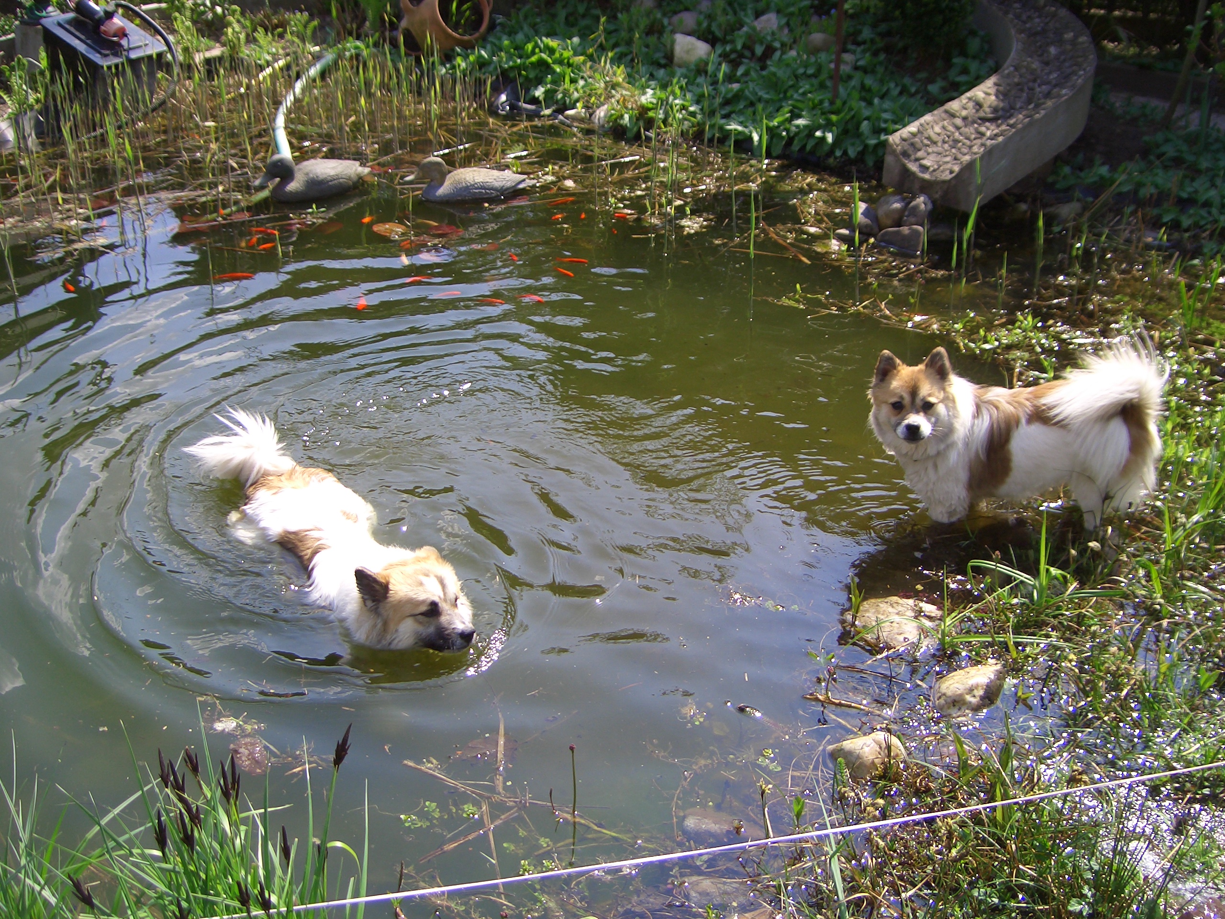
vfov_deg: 36.8
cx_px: 612
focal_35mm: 39
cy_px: 460
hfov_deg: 47.9
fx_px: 1380
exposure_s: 1/500
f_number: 2.8
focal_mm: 8
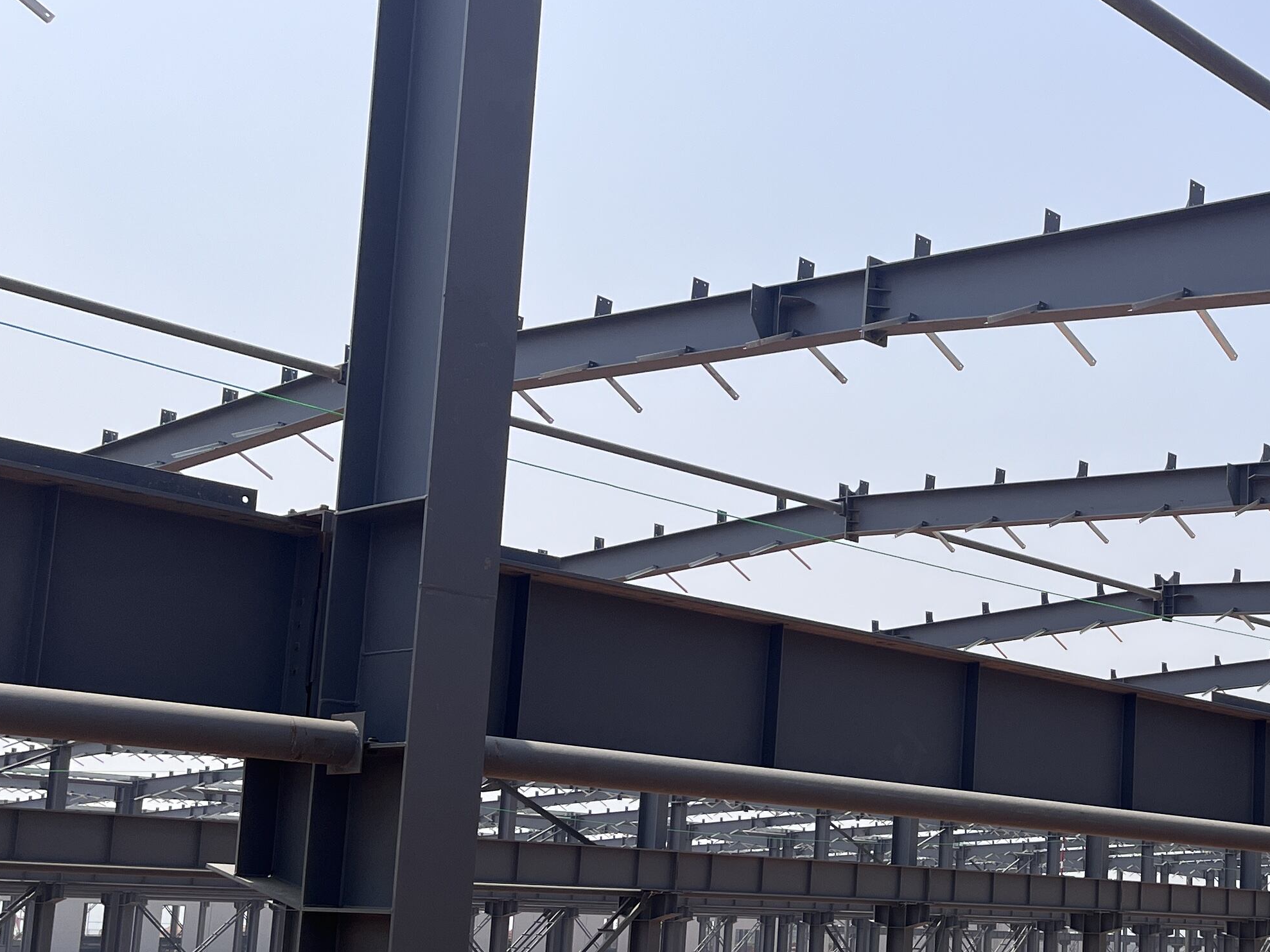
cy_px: 691
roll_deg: -2.4
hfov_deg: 34.6
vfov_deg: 27.2
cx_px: 1081
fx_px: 1944
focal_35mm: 53
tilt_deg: +8.3
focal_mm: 5.1
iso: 50
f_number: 1.6
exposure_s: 1/5319
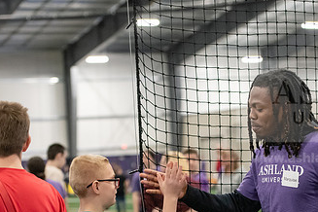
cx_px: 207
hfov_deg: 16.5
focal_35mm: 124
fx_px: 1095
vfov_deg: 11.0
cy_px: 178
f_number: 3.2
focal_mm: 70
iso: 4000
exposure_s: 1/320
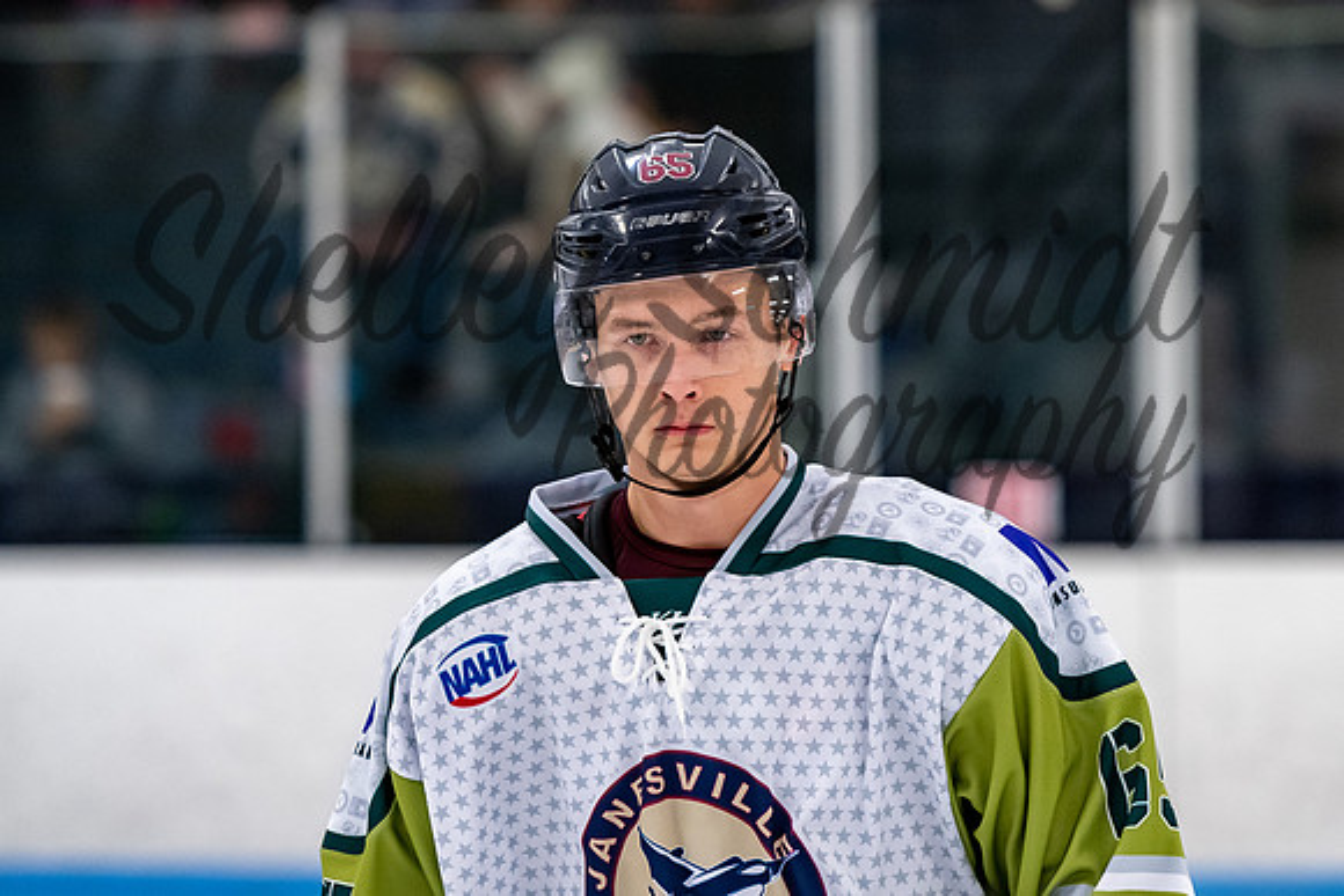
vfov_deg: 5.1
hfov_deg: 7.6
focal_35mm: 272
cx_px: 756
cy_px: 398
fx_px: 10145
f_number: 3.2
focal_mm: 160
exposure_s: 1/800
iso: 2000
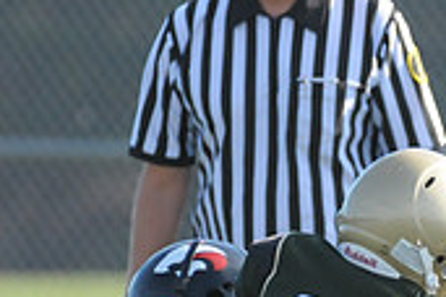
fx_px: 19523
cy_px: 491
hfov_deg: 1.3
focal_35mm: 1576
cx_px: 409
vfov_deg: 0.9
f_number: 4
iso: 1600
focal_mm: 310
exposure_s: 1/4000
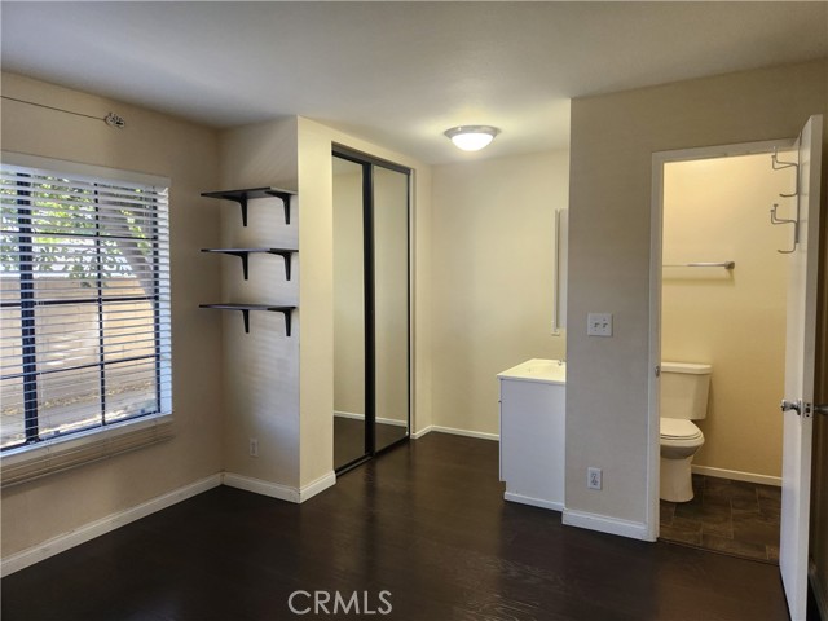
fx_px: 550
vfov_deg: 58.9
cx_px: 414
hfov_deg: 73.9
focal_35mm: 23
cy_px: 310
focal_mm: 5.4
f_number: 1.8
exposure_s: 1/120
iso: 200
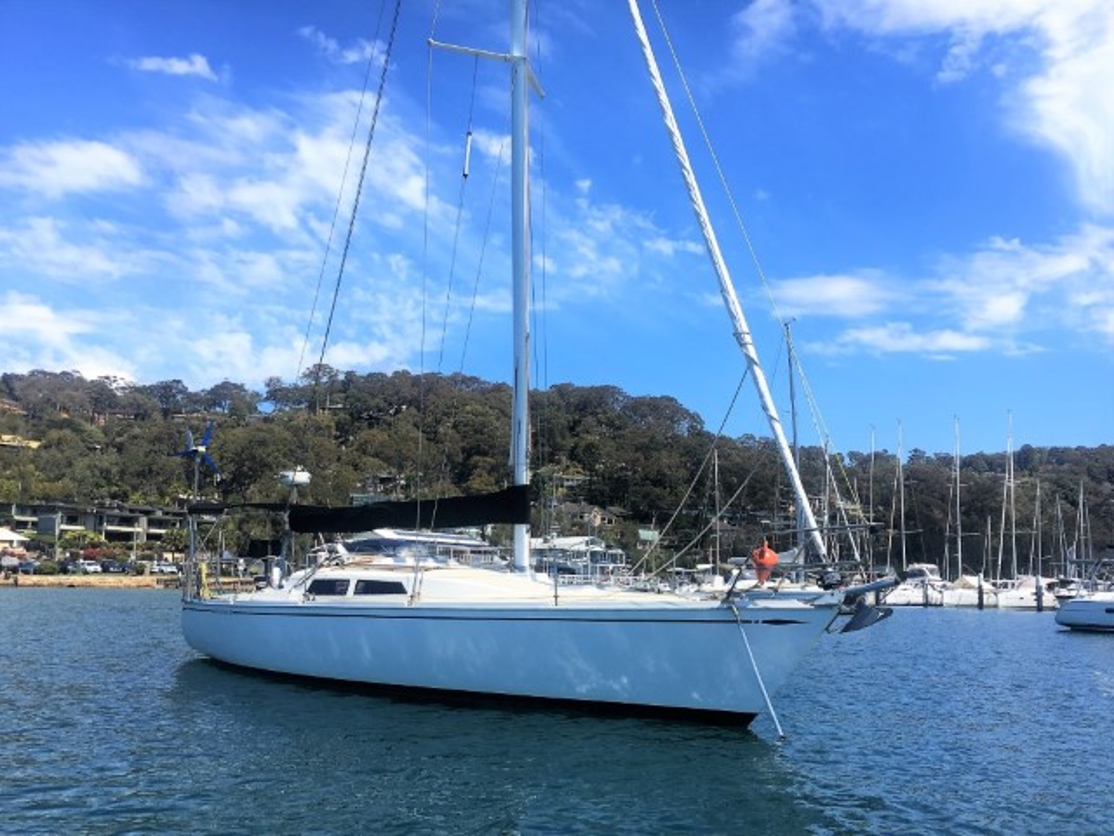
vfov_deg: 48.2
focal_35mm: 29
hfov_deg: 61.7
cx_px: 557
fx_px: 933
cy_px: 418
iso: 25
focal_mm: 4.15
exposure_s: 1/1451
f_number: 2.2
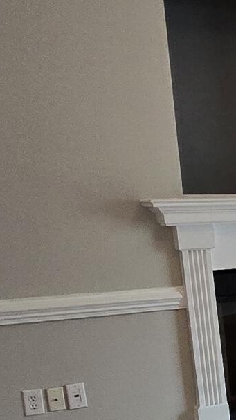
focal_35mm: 70
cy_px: 367
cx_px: 556
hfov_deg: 13.2
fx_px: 780
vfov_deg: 29.1
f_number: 2.2
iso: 320
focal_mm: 2.2
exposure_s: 1/60
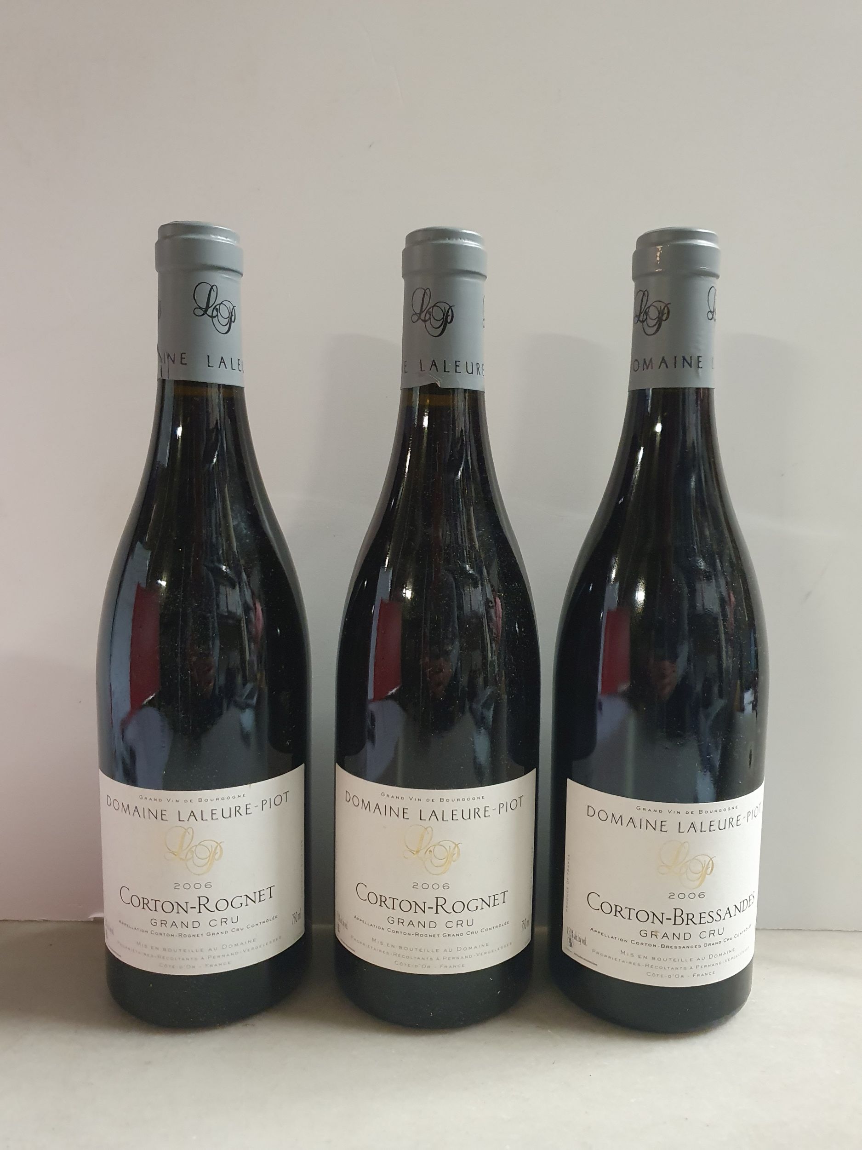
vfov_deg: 67.3
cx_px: 431
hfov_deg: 53.1
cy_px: 575
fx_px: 863
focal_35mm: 26
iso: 500
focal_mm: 4.32
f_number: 1.5
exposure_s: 1/50
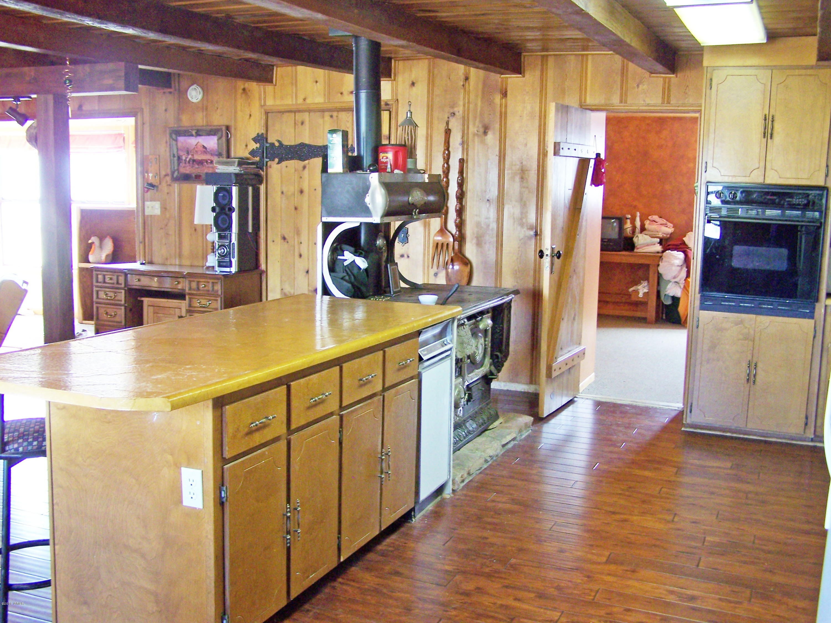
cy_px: 312
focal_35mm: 38
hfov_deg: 49.0
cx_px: 416
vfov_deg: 37.7
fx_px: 912
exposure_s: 1/10
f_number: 2.8
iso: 160
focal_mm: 6.3
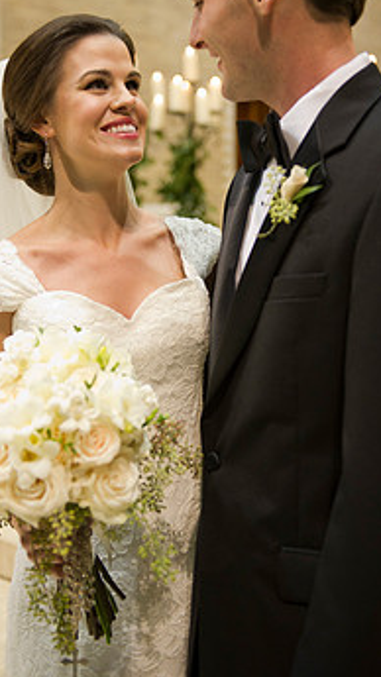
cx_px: 136
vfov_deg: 34.7
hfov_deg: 20.0
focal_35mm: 60
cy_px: 257
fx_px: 1078
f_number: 2.8
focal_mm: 44
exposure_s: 1/60
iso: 1600
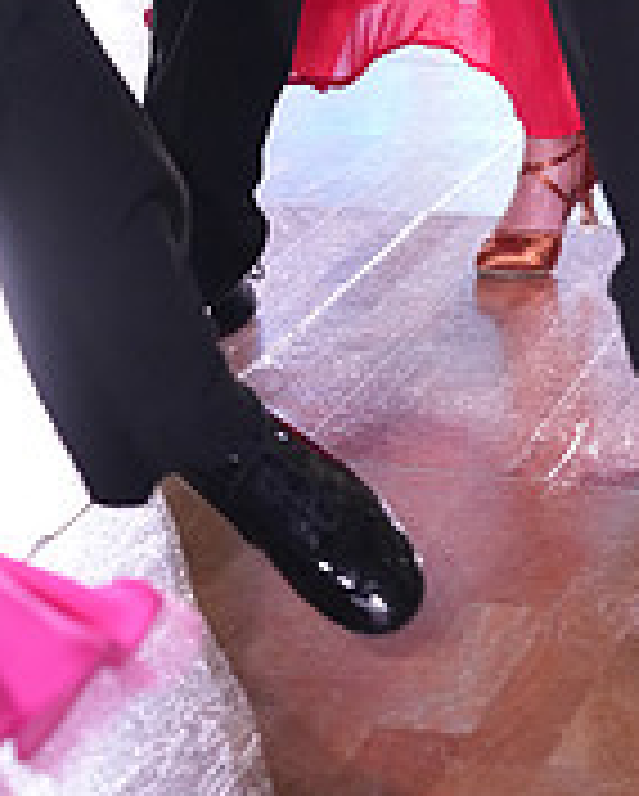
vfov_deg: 11.2
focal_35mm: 166
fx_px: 3917
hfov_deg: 9.3
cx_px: 317
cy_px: -360
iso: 5000
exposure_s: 1/320
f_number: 5
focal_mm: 54
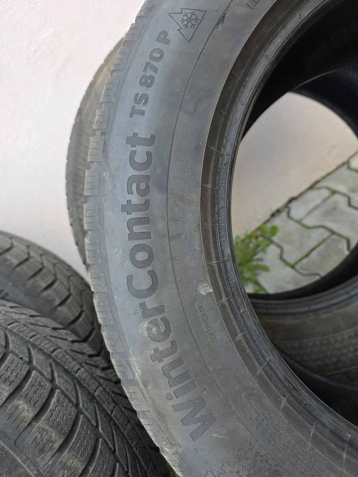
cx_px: 179
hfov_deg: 58.9
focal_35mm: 23
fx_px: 317
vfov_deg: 73.9
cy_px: 238
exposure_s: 1/182
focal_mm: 6.3
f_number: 1.7
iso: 100
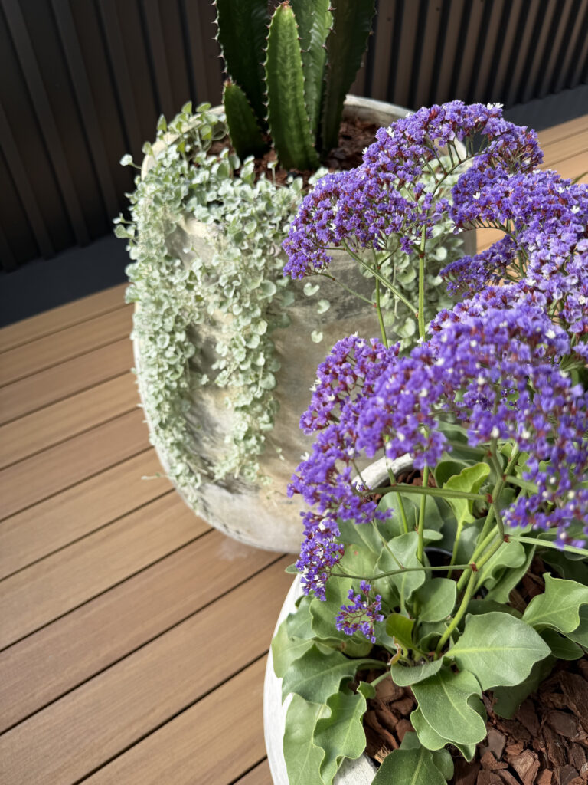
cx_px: 294
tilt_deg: -46.1
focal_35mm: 24
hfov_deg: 56.8
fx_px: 544
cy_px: 392
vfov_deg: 71.6
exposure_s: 1/1553
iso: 80
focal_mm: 6.76
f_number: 1.78
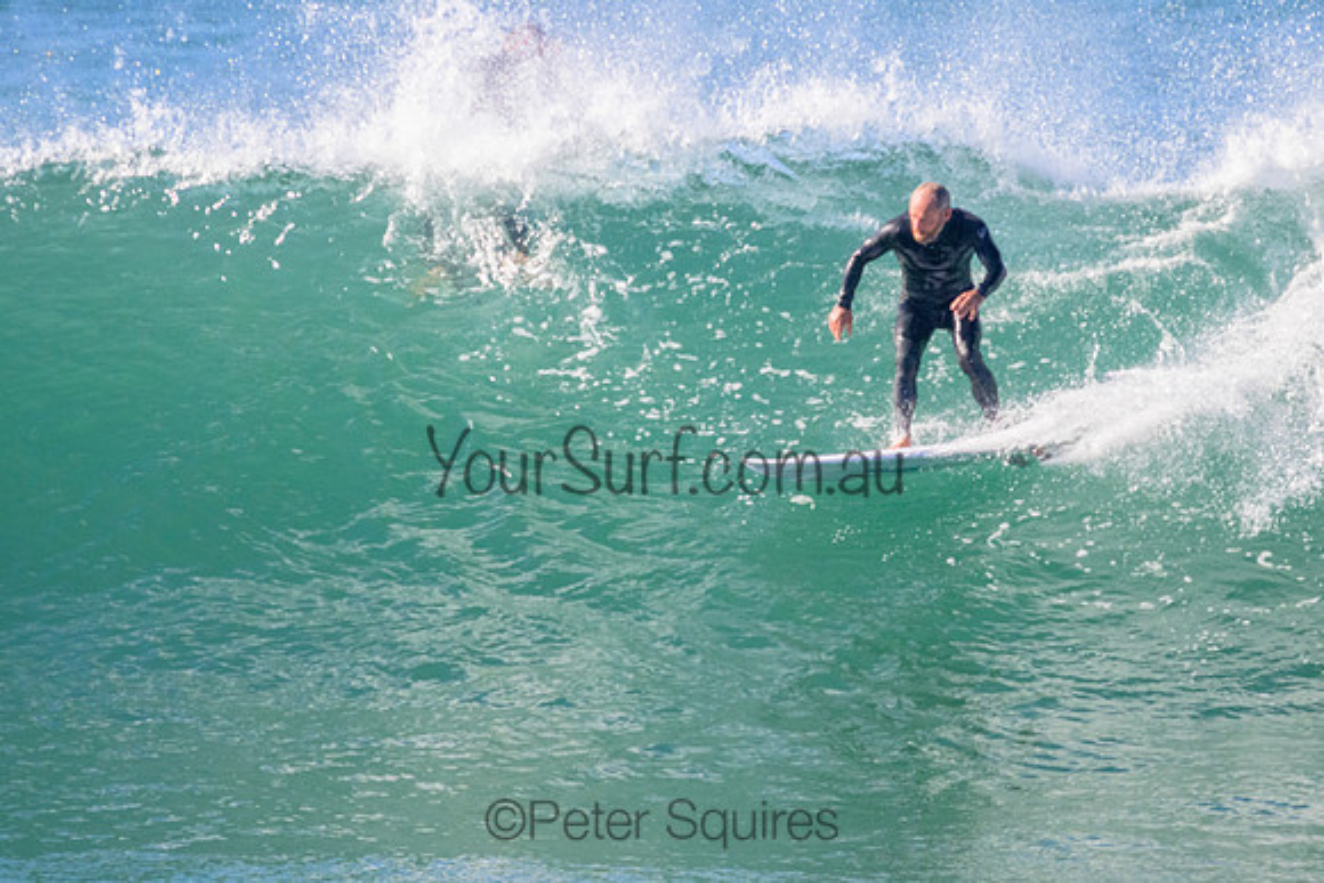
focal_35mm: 1083
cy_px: 413
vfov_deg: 1.3
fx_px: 39824
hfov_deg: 1.9
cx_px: 752
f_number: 11
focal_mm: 800
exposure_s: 1/2000
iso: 2200
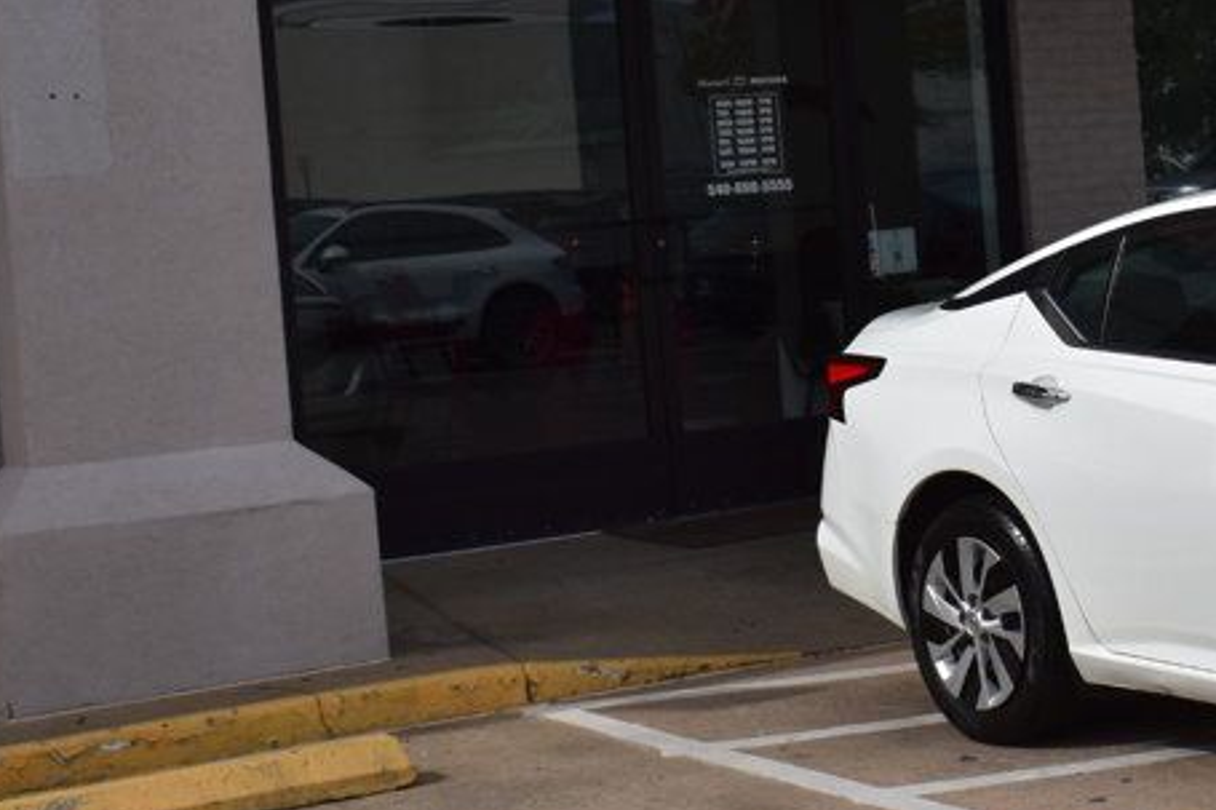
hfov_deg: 21.6
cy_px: 265
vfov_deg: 15.0
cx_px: 1221
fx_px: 3077
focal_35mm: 91
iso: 200
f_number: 11
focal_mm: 27
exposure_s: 1/500
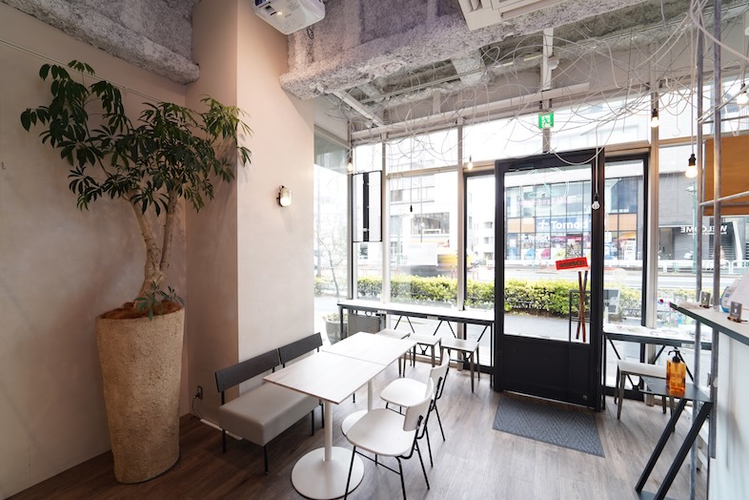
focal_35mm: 14
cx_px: 374
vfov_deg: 81.2
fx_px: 291
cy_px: 250
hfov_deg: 104.3
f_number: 8
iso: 100
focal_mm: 14
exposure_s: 1/6
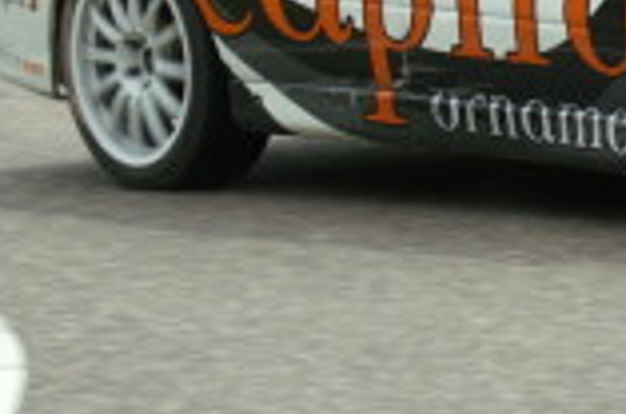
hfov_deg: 4.8
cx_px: 770
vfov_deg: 3.2
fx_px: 7460
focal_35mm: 430
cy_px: -109
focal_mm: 75
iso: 100
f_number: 9
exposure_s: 1/250
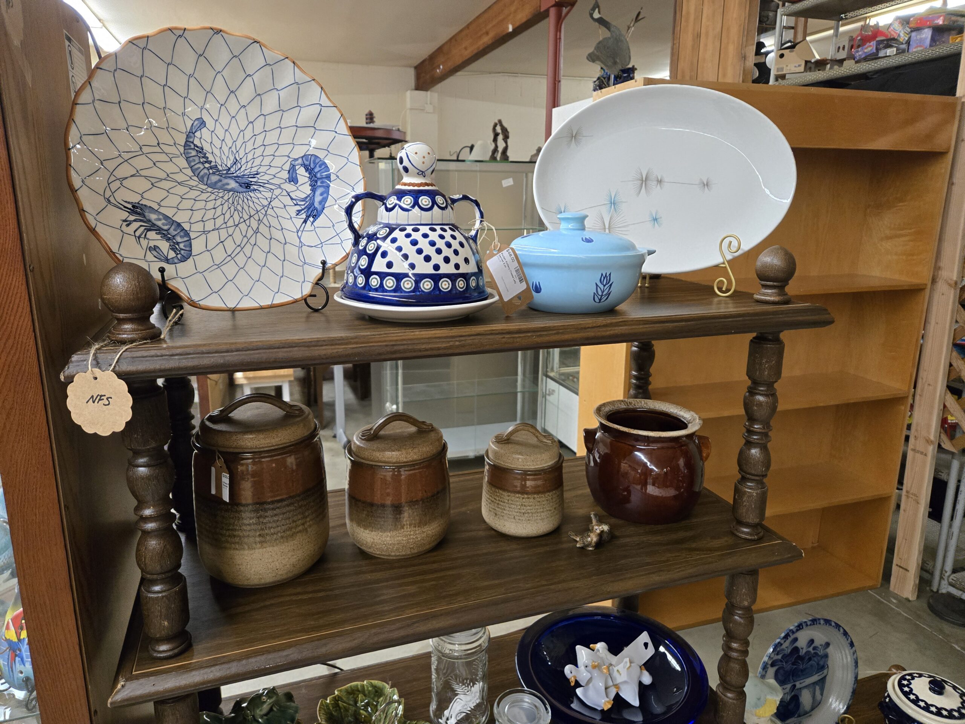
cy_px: 362
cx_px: 482
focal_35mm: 23
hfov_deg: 73.9
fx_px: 641
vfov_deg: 58.9
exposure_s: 1/120
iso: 800
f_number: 1.8
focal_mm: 5.4
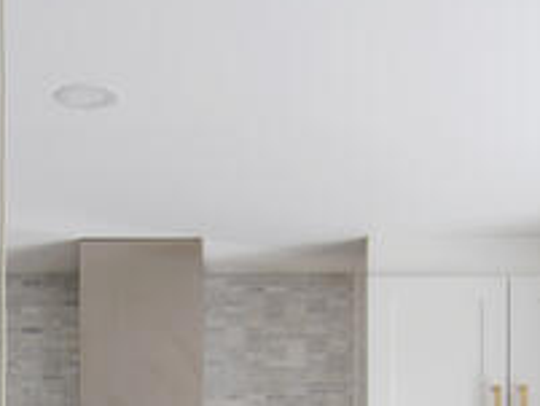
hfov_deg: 14.3
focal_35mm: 137
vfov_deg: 9.9
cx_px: 148
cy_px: 874
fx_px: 2138
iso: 100
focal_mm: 29
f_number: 16
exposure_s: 1.6
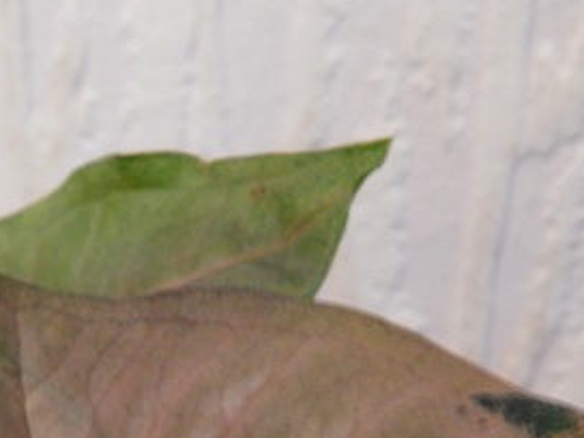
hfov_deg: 21.7
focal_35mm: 90
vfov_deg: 15.7
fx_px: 1518
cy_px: 551
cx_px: 191
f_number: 3.3
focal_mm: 6.1
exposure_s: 1/10
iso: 400
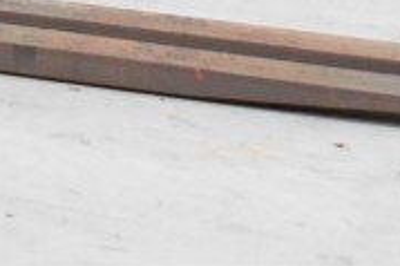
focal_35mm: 291
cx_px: -646
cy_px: -626
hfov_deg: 6.6
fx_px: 3234
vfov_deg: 4.5
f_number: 5
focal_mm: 29
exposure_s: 1/30
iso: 1600
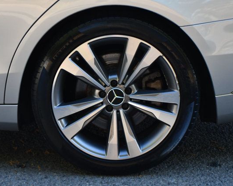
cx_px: 109
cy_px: 93
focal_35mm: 119
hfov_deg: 16.2
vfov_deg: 13.0
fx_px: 821
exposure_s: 1/250
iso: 400
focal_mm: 70
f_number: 5.6
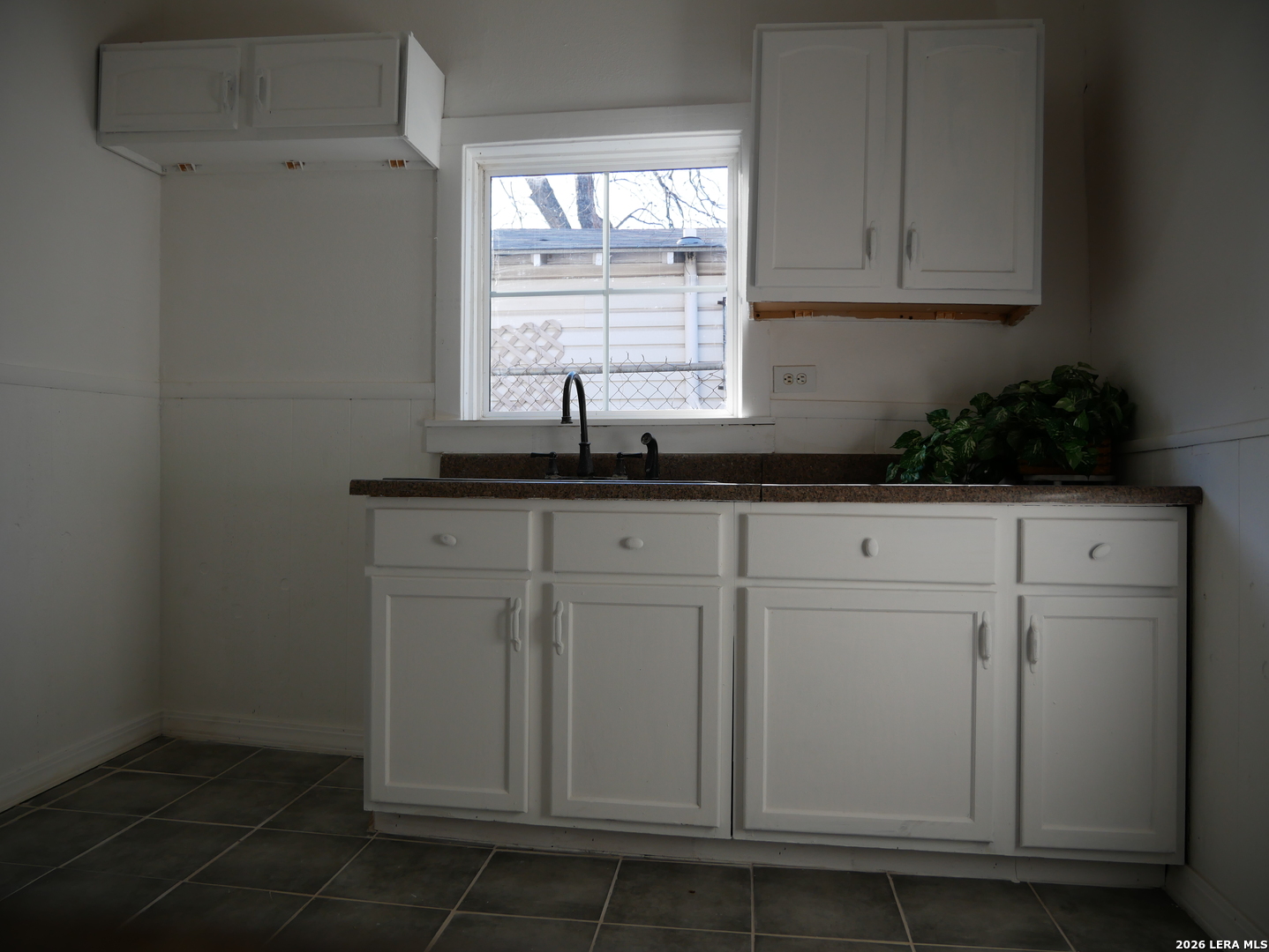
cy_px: 476
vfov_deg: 56.9
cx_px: 634
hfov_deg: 71.6
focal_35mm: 24
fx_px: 880
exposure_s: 1/125
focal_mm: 12
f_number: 3.5
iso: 200
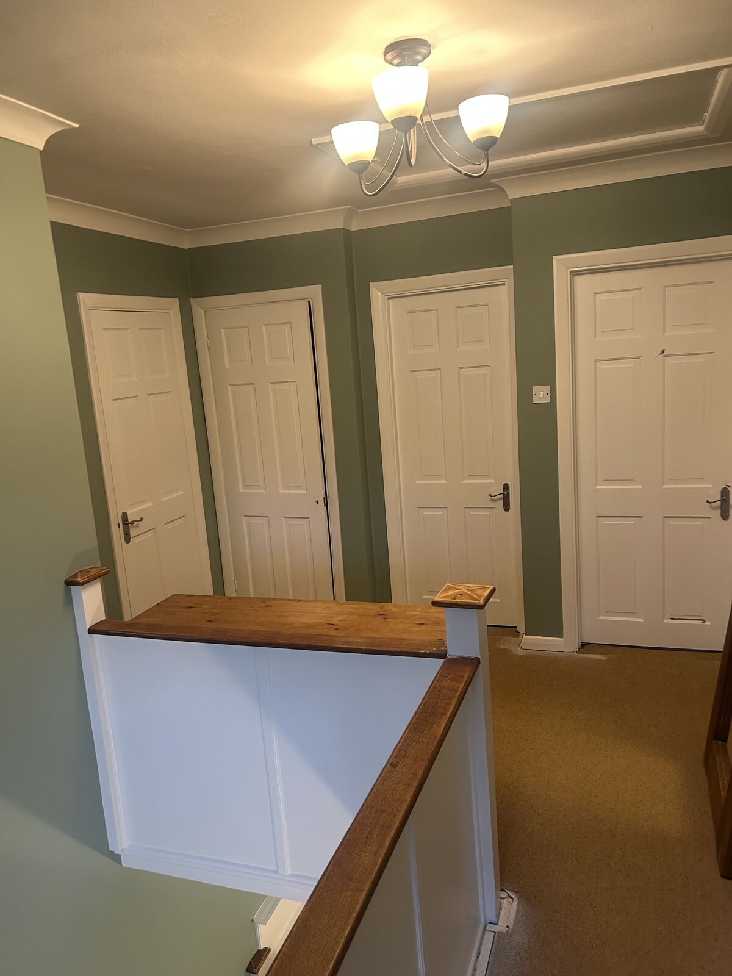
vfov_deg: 67.3
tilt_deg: -10.6
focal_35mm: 26
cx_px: 366
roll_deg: +4.8
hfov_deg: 53.1
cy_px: 488
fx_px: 733
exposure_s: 1/50
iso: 200
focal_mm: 5.7
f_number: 1.5
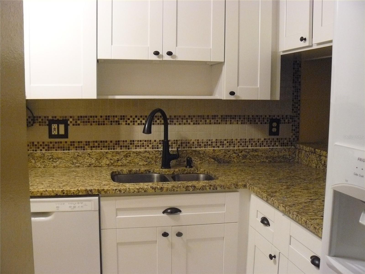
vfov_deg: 39.7
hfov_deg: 51.4
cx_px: 182
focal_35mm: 36
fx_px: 380
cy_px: 137
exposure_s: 1/50
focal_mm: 6
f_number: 2.8
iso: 400
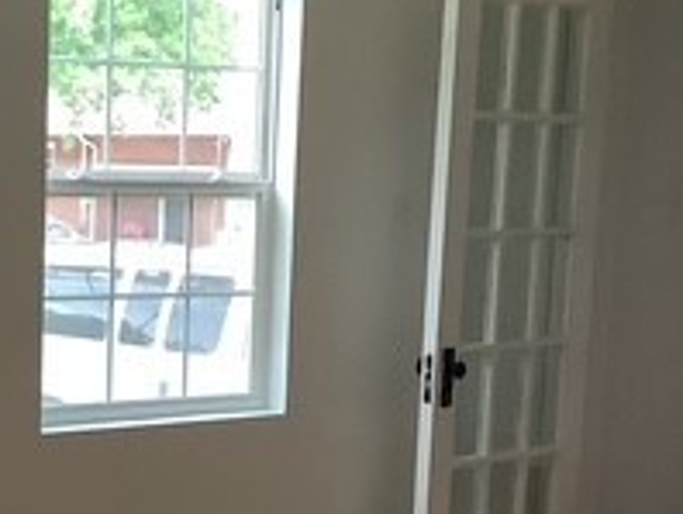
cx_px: 7
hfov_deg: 19.1
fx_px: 1975
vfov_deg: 14.7
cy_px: 452
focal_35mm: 100
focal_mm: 3.3
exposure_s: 1/60
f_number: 2.4
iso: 200
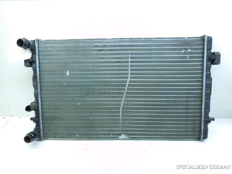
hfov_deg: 69.4
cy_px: 87
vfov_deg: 54.9
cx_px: 116
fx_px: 168
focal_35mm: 25
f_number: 3.3
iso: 125
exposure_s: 1/40
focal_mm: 4.5
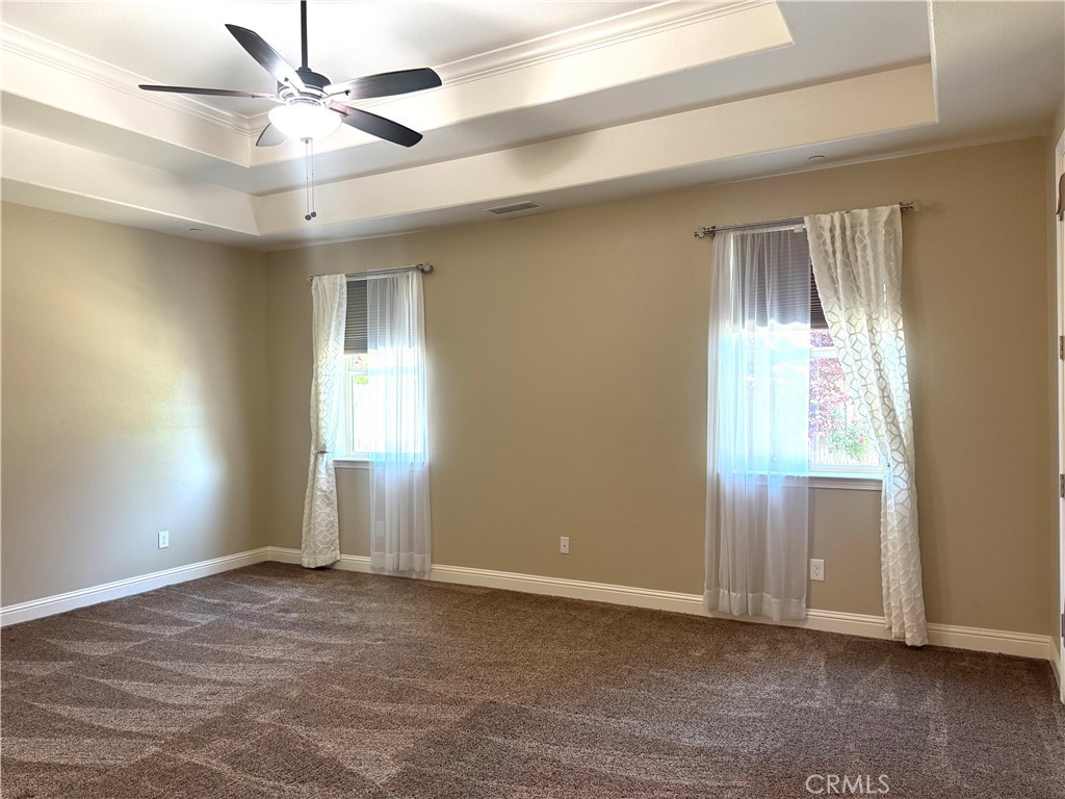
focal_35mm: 24
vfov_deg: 56.8
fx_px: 738
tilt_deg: -1.4
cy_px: 400
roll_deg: +0.6
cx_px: 532
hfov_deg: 71.6
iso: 250
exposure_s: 1/60
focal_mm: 6.76
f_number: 1.78
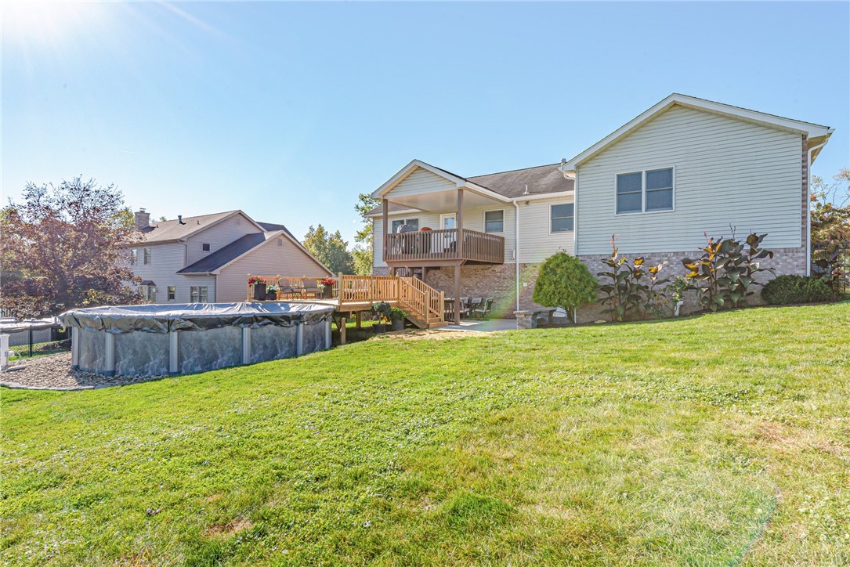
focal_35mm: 19
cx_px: 425
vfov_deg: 64.6
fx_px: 449
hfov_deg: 86.9
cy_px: 284
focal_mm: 19
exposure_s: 1/2000
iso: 100
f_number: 11
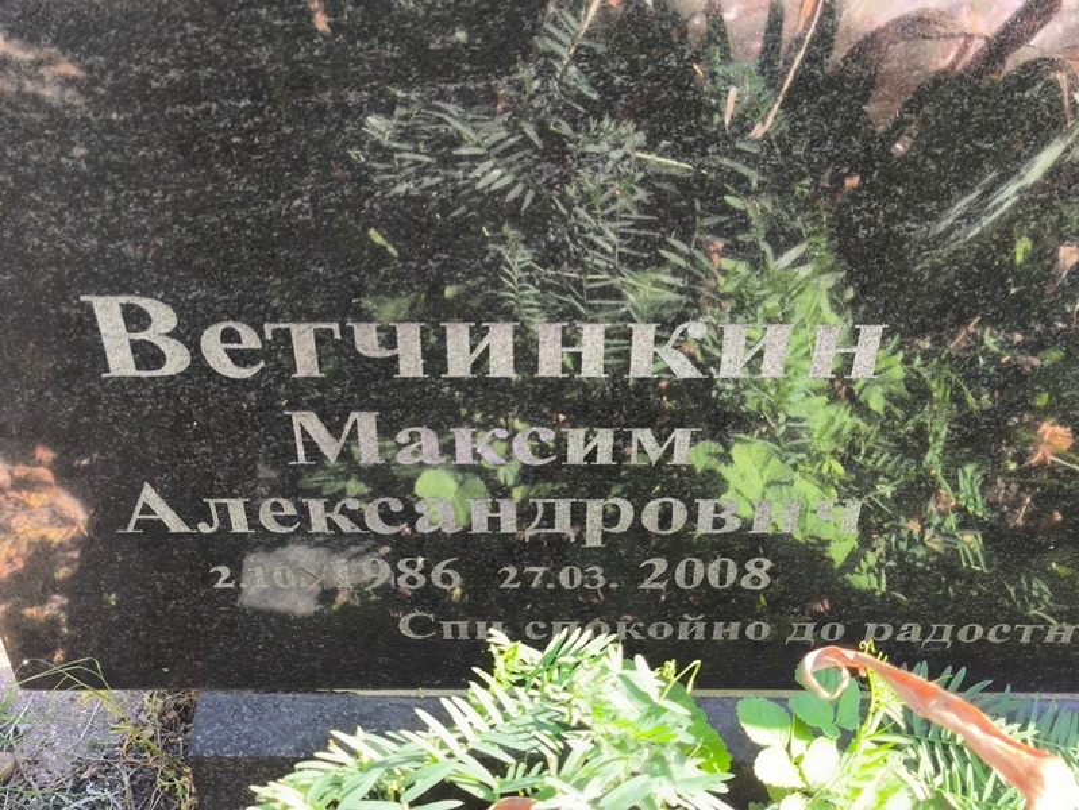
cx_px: 540
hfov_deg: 38.2
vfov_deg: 29.1
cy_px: 405
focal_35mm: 50
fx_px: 1559
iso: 64
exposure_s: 1/120
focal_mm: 4.71
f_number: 1.7
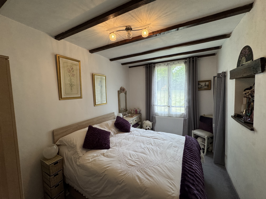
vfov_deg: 85.7
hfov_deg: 102.1
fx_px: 108
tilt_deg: -3.7
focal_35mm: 14
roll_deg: +2.1
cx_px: 133
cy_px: 100
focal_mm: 2.22
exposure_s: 1/100
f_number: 2.2
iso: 200
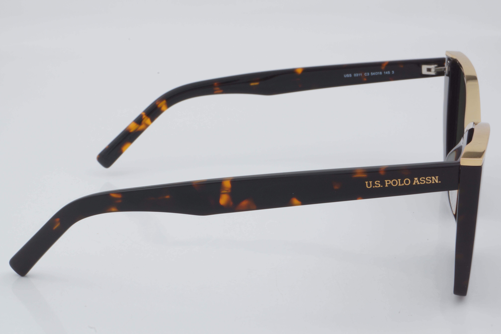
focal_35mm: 75
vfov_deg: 18.2
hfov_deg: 27.0
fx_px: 1044
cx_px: 250
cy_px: 167
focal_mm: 50
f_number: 32
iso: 100
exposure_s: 1/3
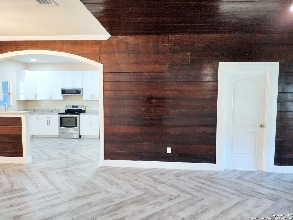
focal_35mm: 27
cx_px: 146
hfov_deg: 65.3
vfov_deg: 51.4
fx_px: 229
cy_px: 110
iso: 241
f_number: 1.7
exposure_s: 1/40
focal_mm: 4.71
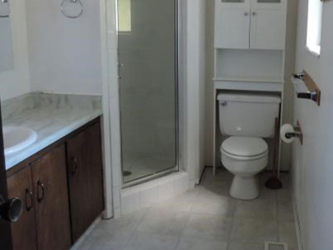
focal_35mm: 38
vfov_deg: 37.2
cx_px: 212
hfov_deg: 48.4
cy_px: 79
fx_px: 366
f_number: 3
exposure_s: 1/20
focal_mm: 4.3
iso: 400
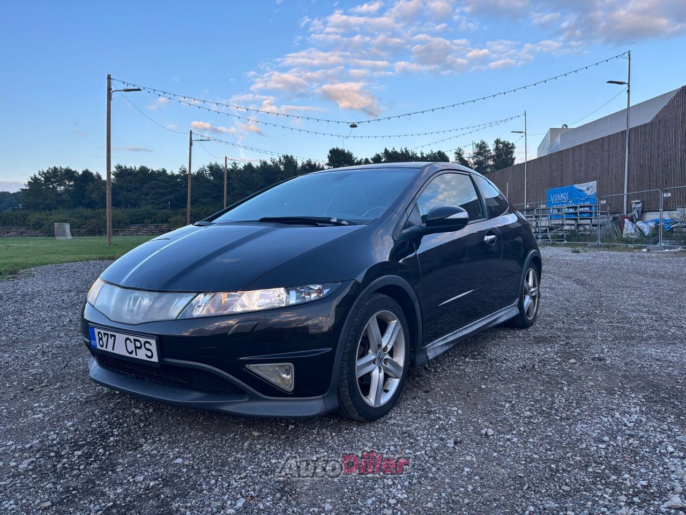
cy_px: 258
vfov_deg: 53.1
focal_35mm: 26
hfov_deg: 67.3
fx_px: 515
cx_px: 343
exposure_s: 1/654
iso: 50
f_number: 1.6
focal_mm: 5.96
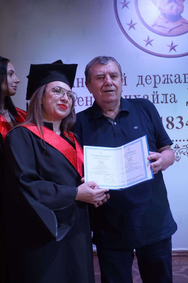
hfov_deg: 31.9
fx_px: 329
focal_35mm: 42
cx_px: 94
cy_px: 142
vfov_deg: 46.4
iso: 1000
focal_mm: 28
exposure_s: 1/160
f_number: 4.5
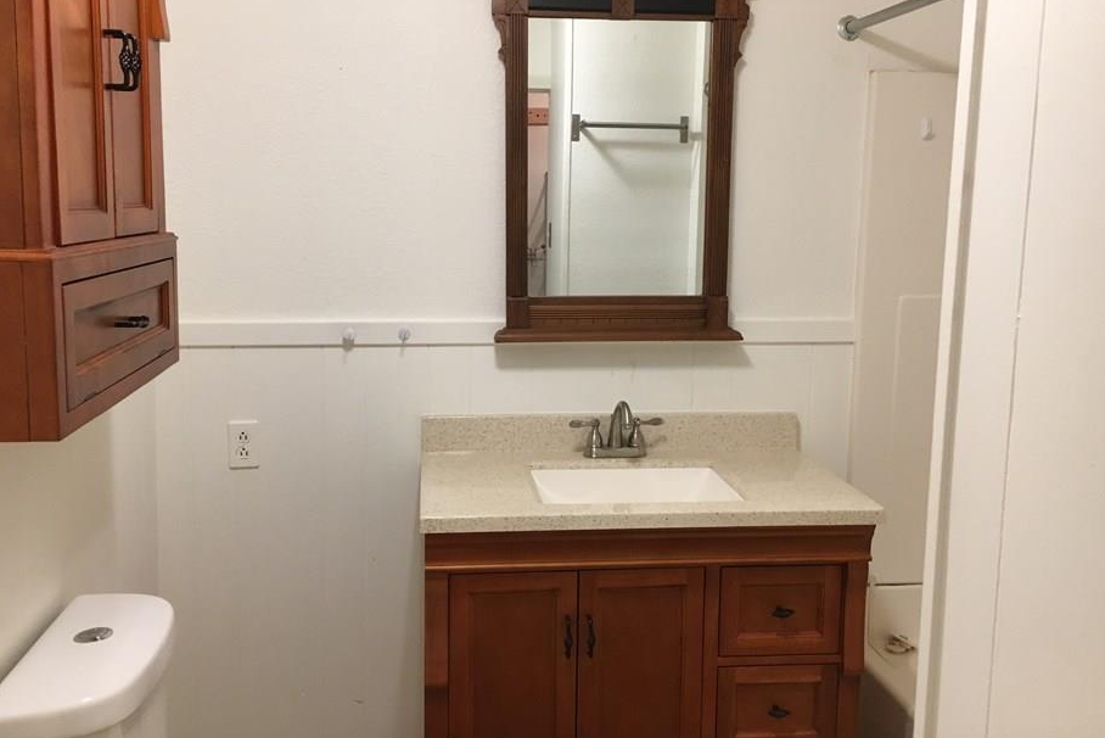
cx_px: 543
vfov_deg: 38.9
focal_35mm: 34
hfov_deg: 55.8
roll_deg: -1.6
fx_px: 1044
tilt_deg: -8.1
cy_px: 354
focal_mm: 4.15
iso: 100
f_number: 2.2
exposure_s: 1/30
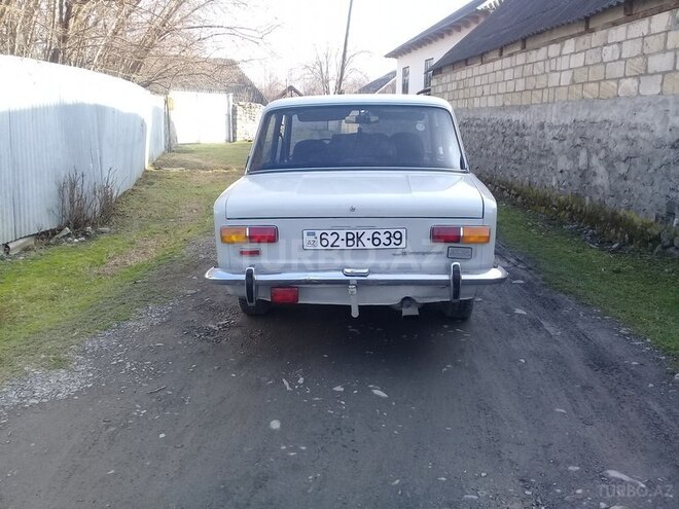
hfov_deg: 58.4
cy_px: 254
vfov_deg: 45.4
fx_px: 608
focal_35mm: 31
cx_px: 340
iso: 50
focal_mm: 3.3
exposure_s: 1/212
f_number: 2.2
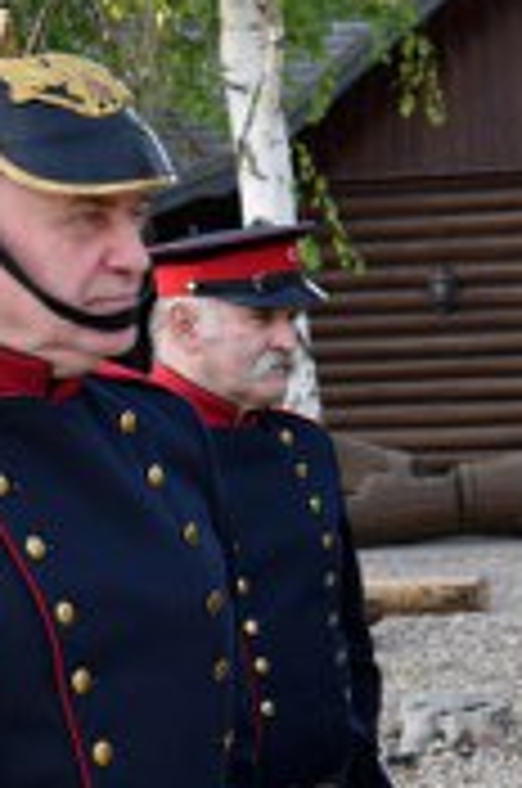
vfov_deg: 12.5
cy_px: 360
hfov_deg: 8.0
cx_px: 927
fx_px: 3603
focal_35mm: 165
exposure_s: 1/100
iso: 400
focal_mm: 30
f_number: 5
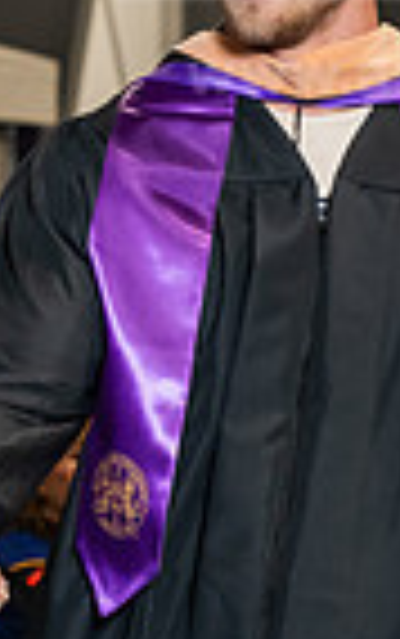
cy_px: 169
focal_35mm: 292
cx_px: -18
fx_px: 5083
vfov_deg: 7.2
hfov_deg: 4.5
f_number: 5
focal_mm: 70
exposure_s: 1/200
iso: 2000
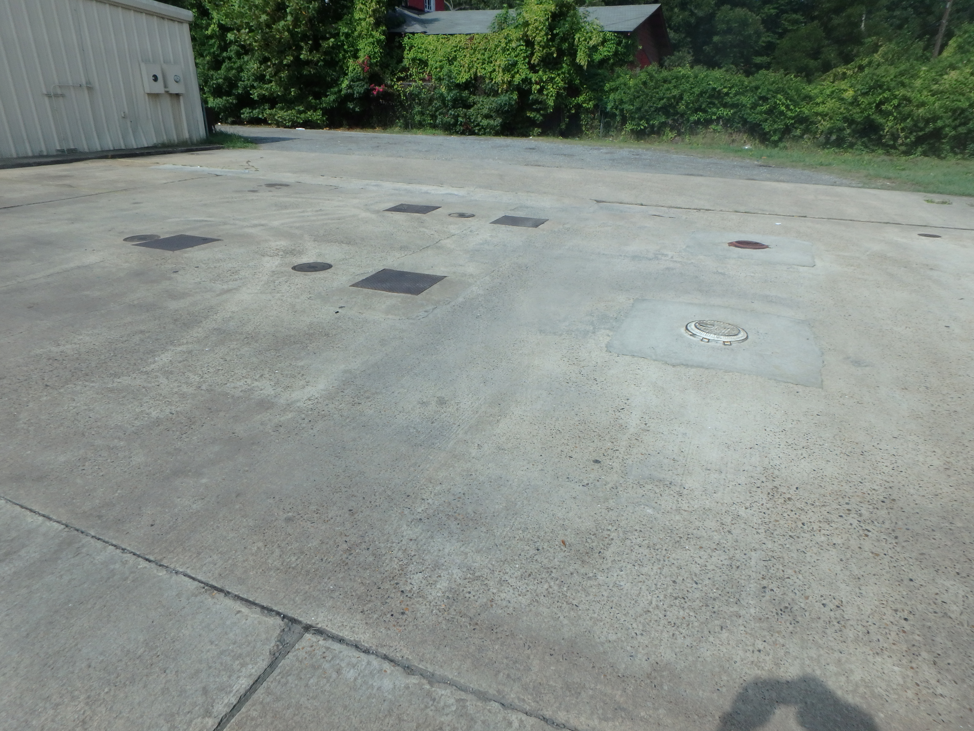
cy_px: 366
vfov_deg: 63.4
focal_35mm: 21
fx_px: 591
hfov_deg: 79.0
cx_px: 487
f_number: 6
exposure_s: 1/500
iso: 125
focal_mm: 3.7
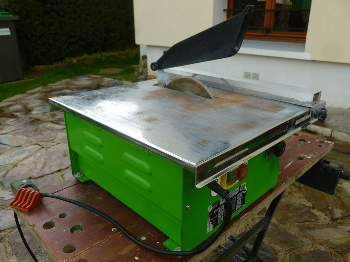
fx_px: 283
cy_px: 131
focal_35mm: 28
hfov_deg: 63.4
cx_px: 175
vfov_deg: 49.7
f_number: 3.3
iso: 100
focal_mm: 5
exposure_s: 1/200
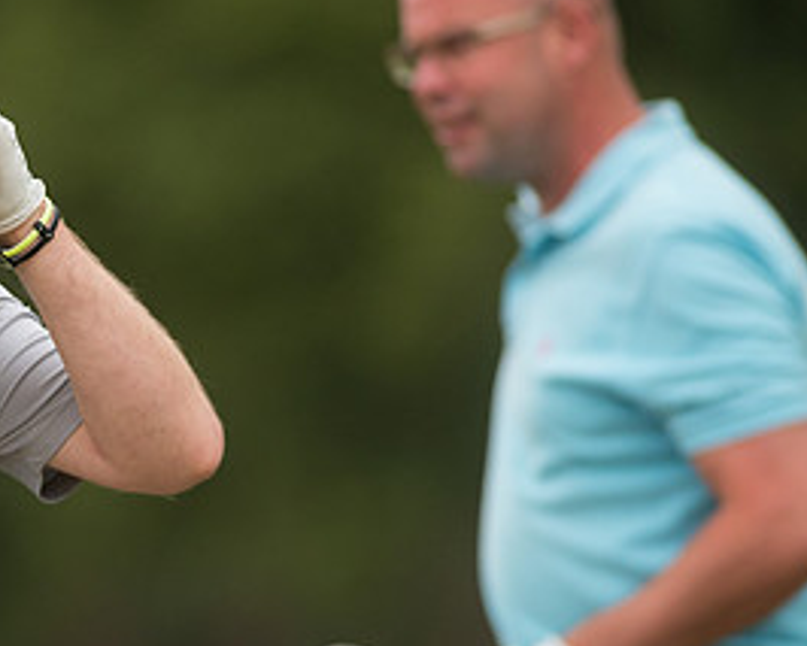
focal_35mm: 766
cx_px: -47
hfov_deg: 2.5
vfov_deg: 2.0
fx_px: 18302
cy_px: 430
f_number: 4
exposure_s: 1/2500
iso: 800
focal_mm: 300
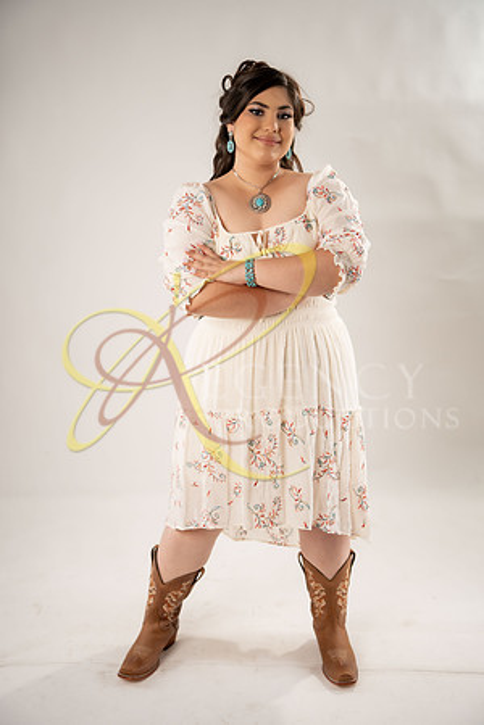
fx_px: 847
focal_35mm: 42
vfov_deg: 46.4
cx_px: 242
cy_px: 362
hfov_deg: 31.9
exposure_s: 1/400
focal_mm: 42
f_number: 2.5
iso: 250
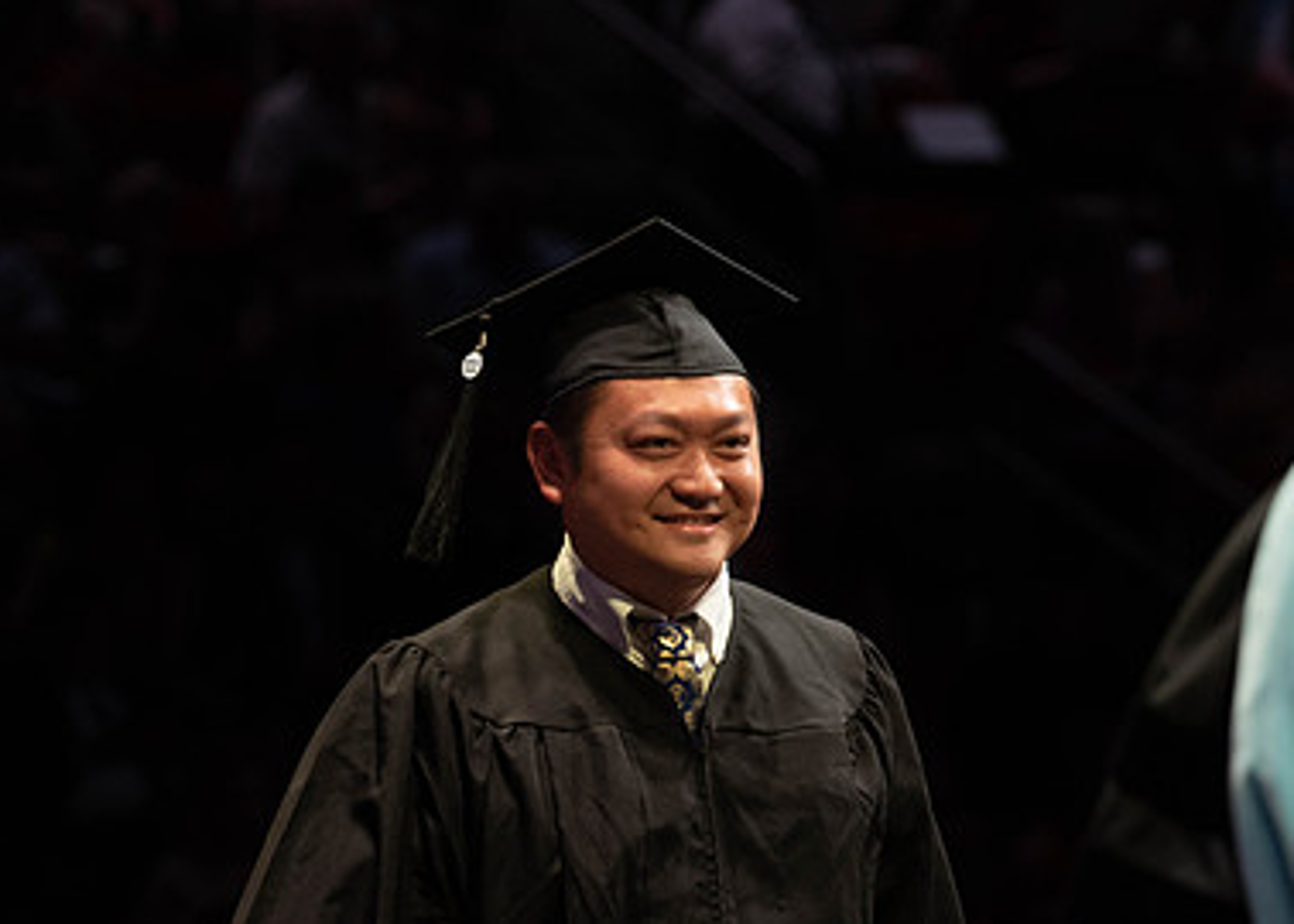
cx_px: 821
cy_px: 595
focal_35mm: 288
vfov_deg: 5.0
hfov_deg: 7.0
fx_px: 10584
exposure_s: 1/320
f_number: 4.5
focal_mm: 175
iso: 1600
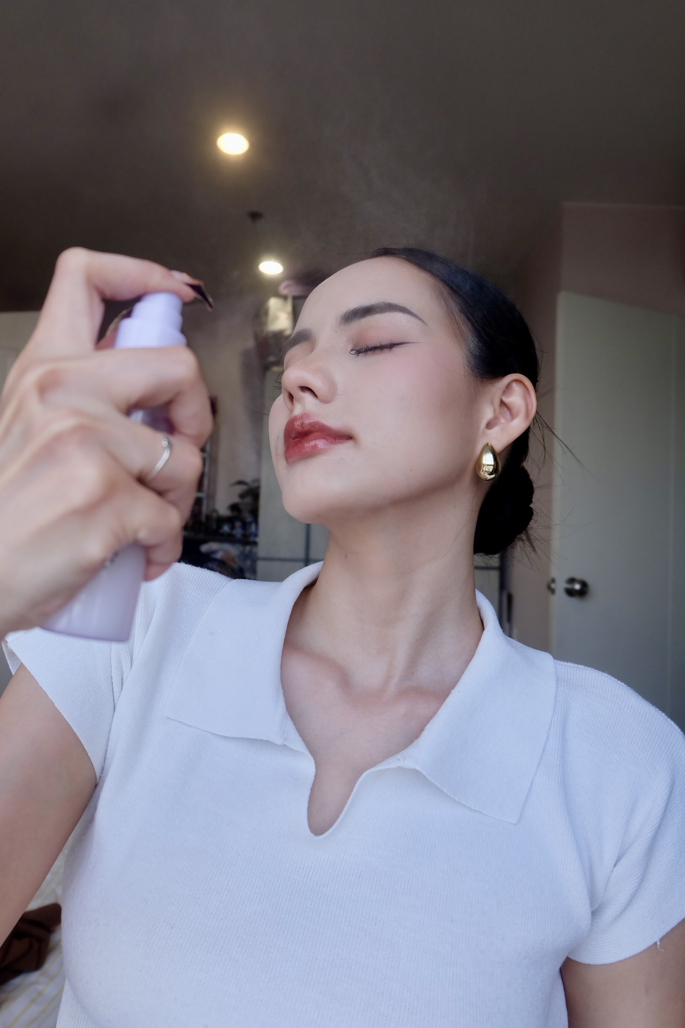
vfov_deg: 73.7
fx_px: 685
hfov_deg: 53.1
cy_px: 514
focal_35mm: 24
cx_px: 342
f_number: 4
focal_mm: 16
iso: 400
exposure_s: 1/180
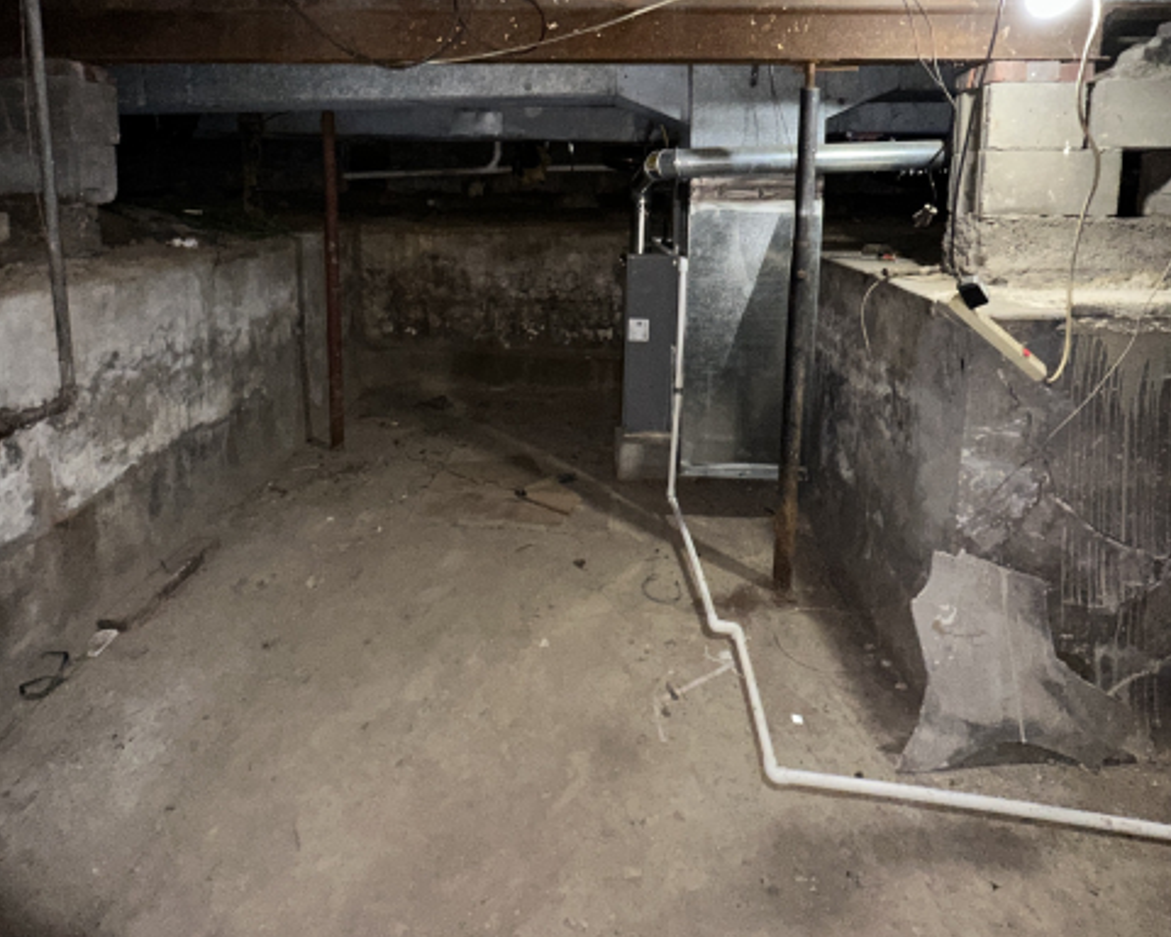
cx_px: 566
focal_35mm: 19
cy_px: 267
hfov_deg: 83.3
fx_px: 658
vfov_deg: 67.6
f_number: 2.2
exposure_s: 1/22
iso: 400
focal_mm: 2.22
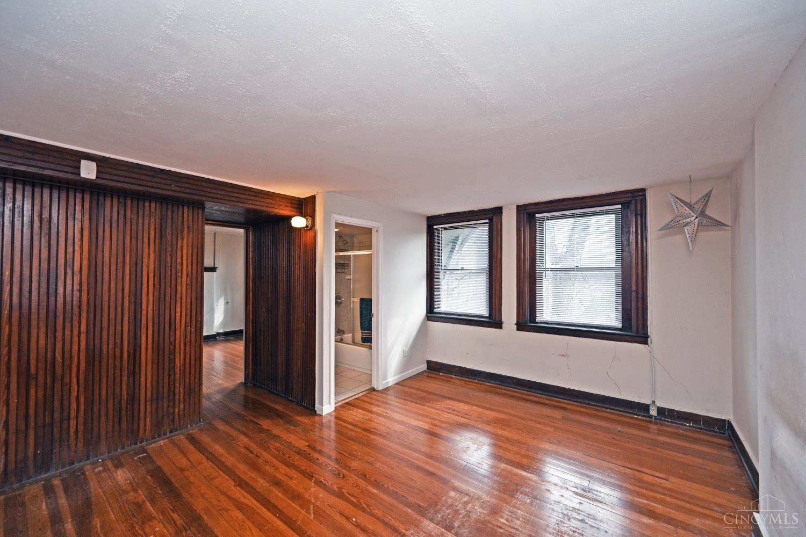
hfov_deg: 104.3
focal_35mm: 14
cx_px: 403
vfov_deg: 81.2
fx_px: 313
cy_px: 268
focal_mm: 14
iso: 200
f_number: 5.6
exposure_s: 1/100
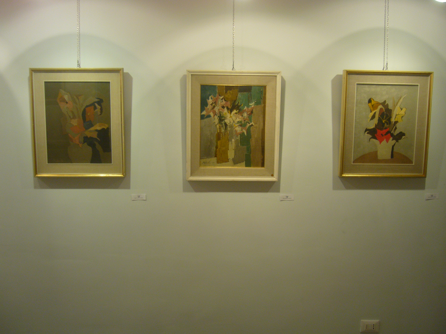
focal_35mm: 40
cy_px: 167
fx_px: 515
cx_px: 223
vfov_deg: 36.0
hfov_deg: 46.8
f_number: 3
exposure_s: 1/15
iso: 100
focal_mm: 6.6
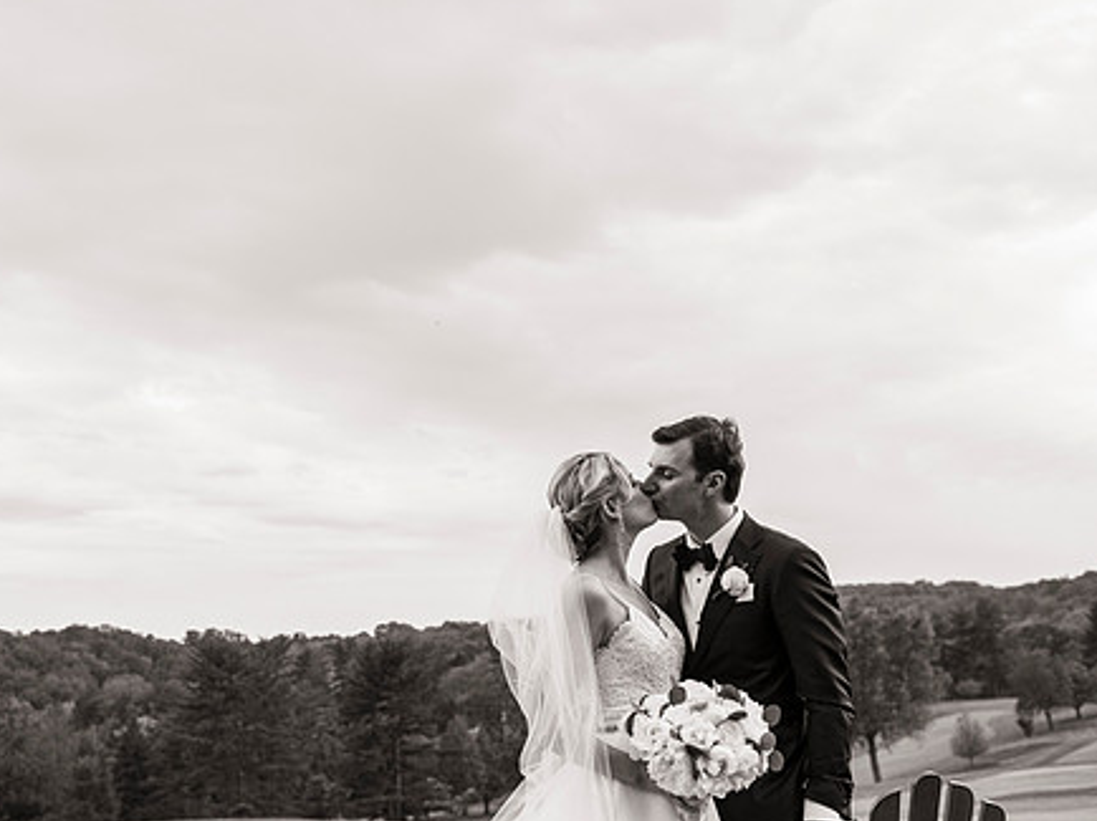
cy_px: 416
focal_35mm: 45
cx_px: 412
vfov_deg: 32.2
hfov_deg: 41.8
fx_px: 1425
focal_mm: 35
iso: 800
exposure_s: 1/1600
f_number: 2.5
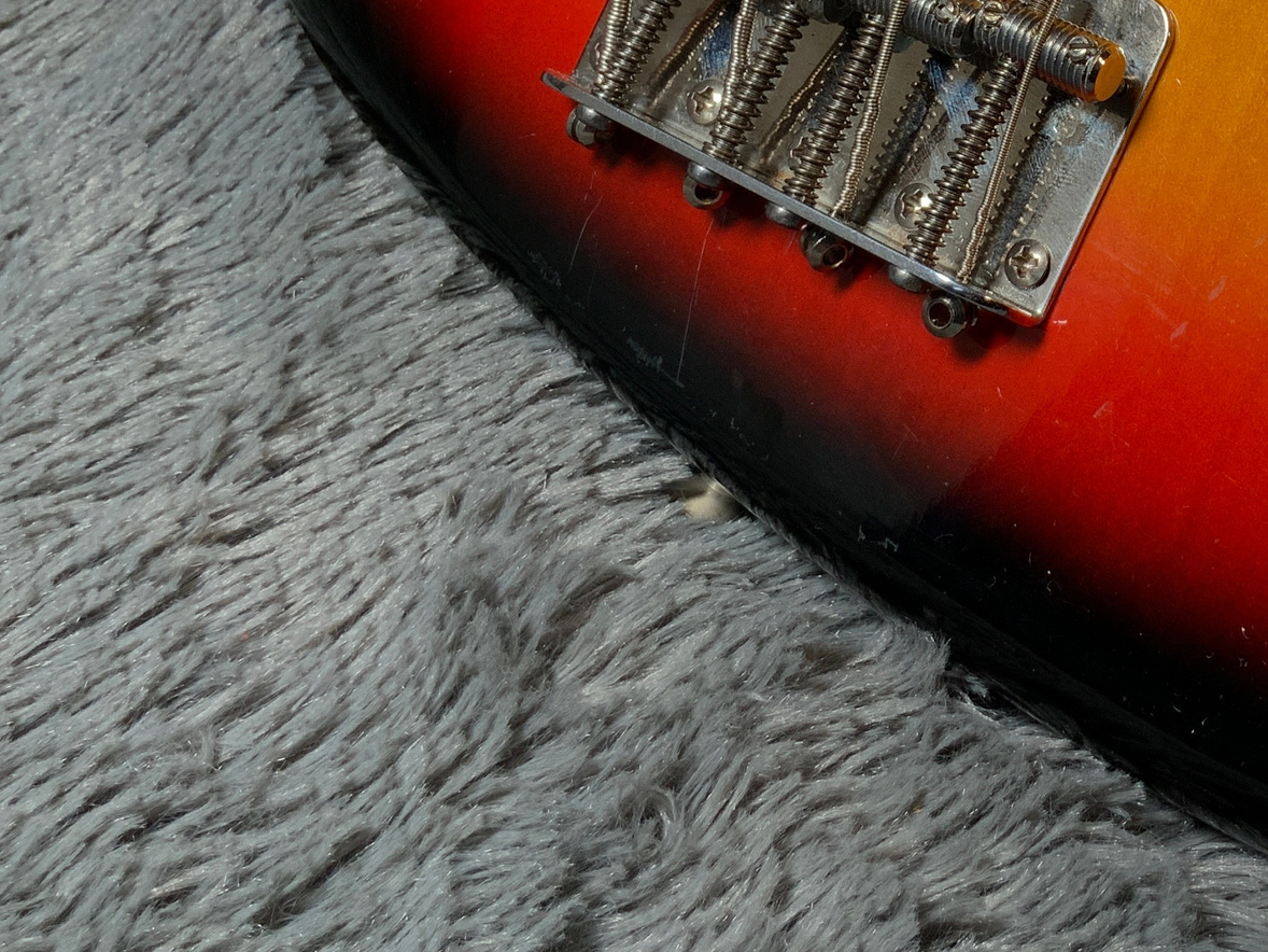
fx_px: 2308
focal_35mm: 63
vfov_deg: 22.6
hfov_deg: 29.1
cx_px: 1218
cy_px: 55
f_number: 1.8
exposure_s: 1/104
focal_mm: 3
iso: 20
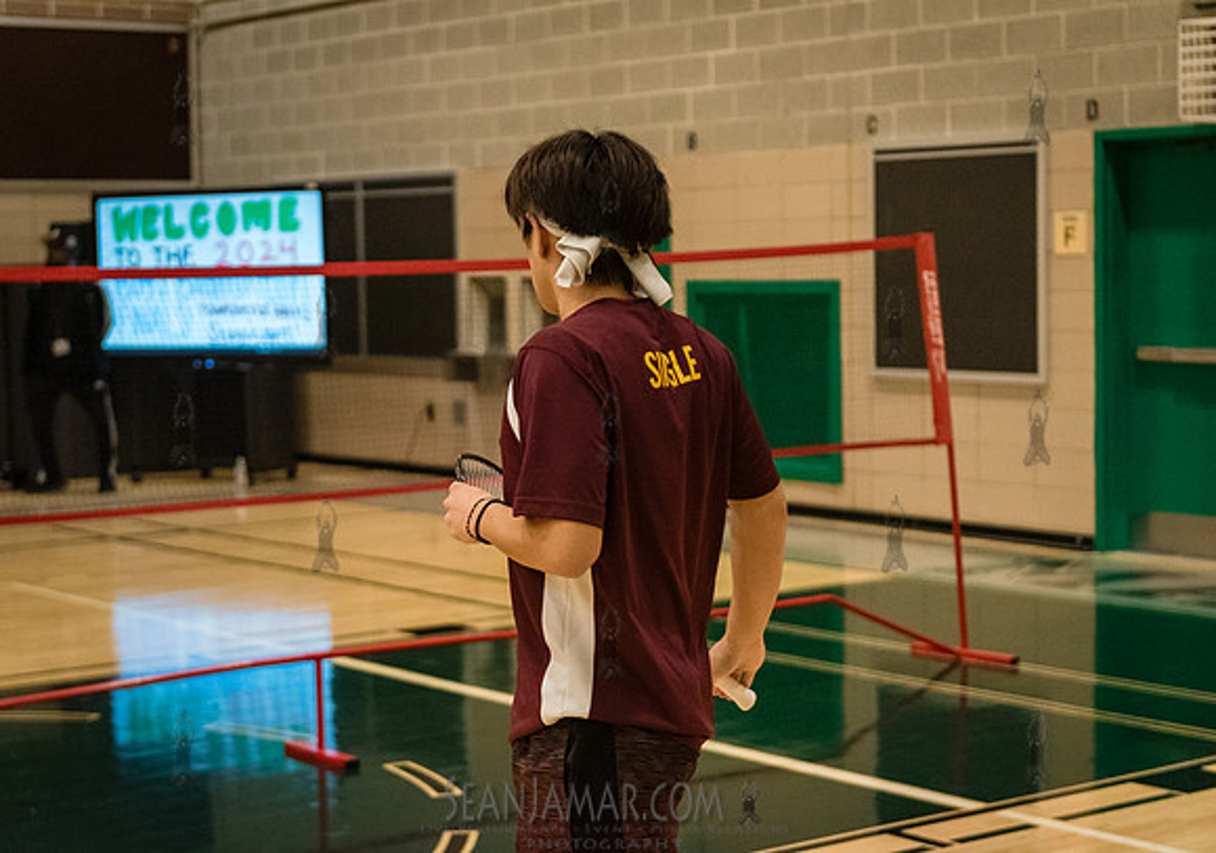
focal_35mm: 72
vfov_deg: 19.5
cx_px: 577
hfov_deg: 27.5
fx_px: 2487
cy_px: 426
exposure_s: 1/400
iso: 8000
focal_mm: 70
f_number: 3.5
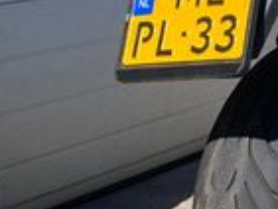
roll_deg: -2.7
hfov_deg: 14.7
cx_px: 493
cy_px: 30
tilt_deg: -10.9
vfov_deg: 12.5
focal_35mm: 118
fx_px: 948
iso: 32
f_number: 1.8
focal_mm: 4.25
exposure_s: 1/1927
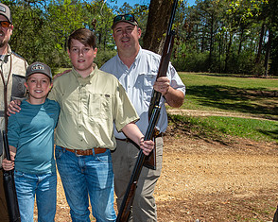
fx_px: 304
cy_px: 162
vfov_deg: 39.2
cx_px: 86
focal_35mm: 37
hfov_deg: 48.0
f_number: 5.6
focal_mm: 20
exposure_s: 1/250
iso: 80
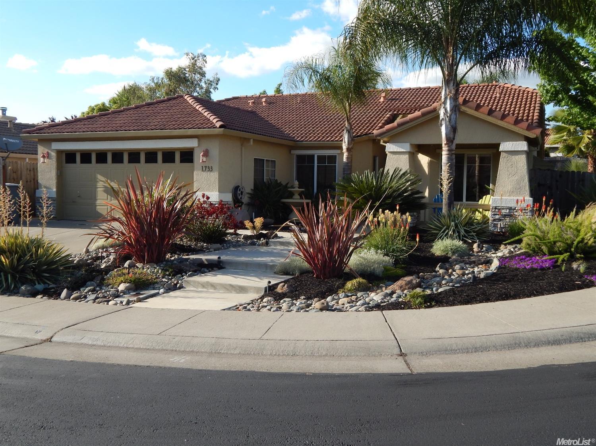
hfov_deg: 52.6
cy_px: 223
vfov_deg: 40.7
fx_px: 602
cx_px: 298
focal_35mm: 35
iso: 125
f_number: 3.3
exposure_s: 1/800
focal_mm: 6.1
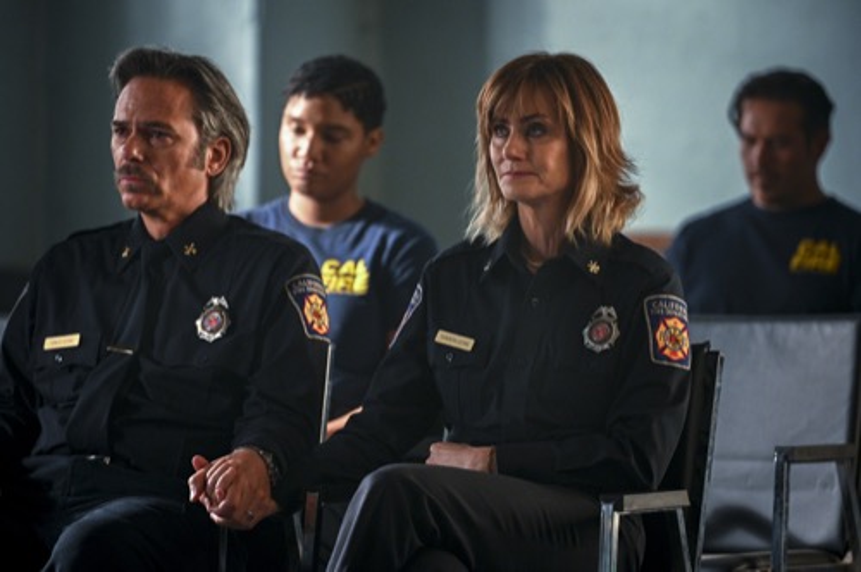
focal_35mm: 185
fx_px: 4419
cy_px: 286
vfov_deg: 7.4
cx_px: 430
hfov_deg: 11.1
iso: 3200
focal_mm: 185
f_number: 2.8
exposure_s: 1/125
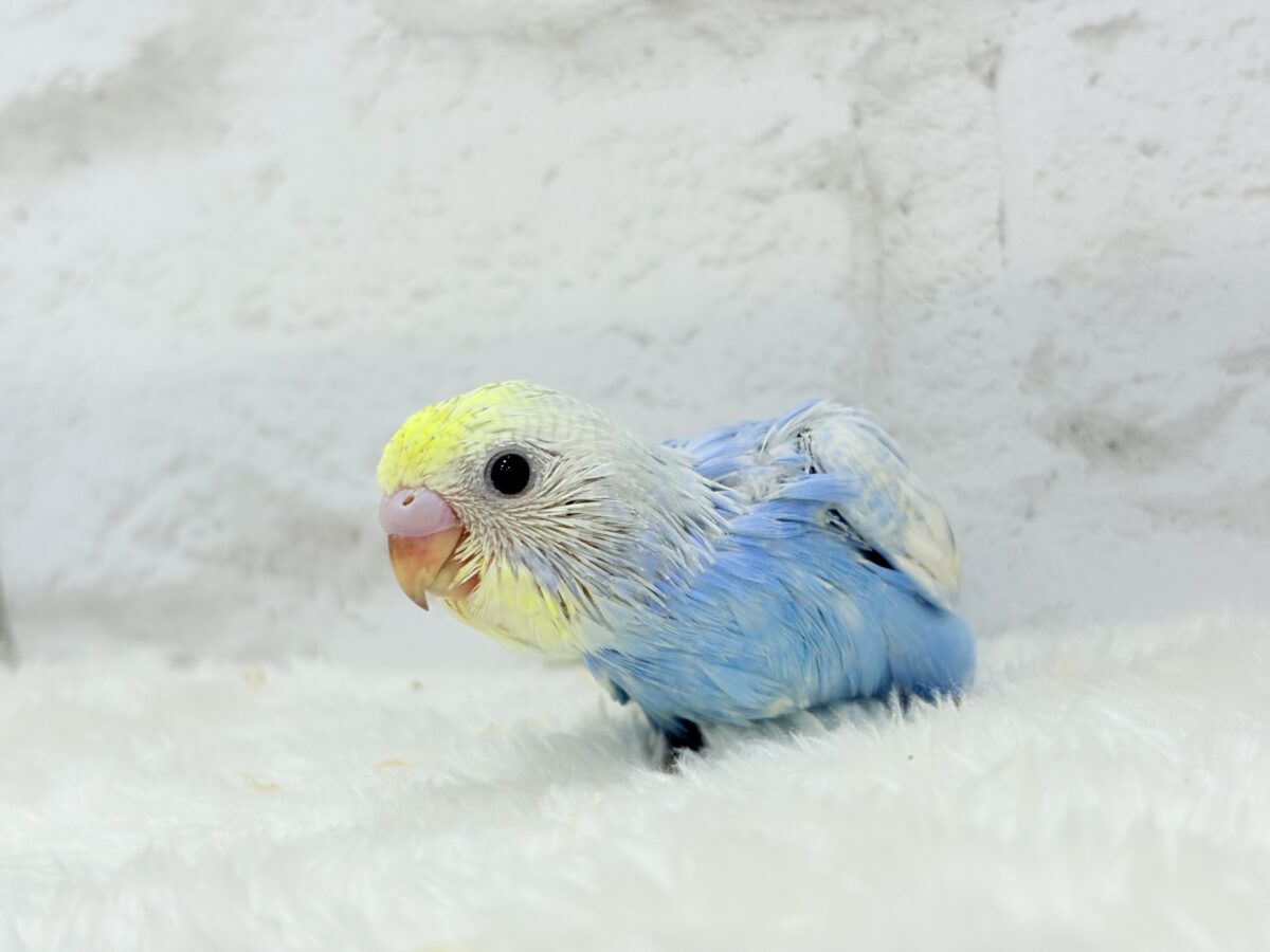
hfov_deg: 36.8
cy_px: 476
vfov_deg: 28.0
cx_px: 635
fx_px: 1908
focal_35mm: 52
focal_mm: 5.96
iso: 64
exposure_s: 1/100
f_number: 1.6
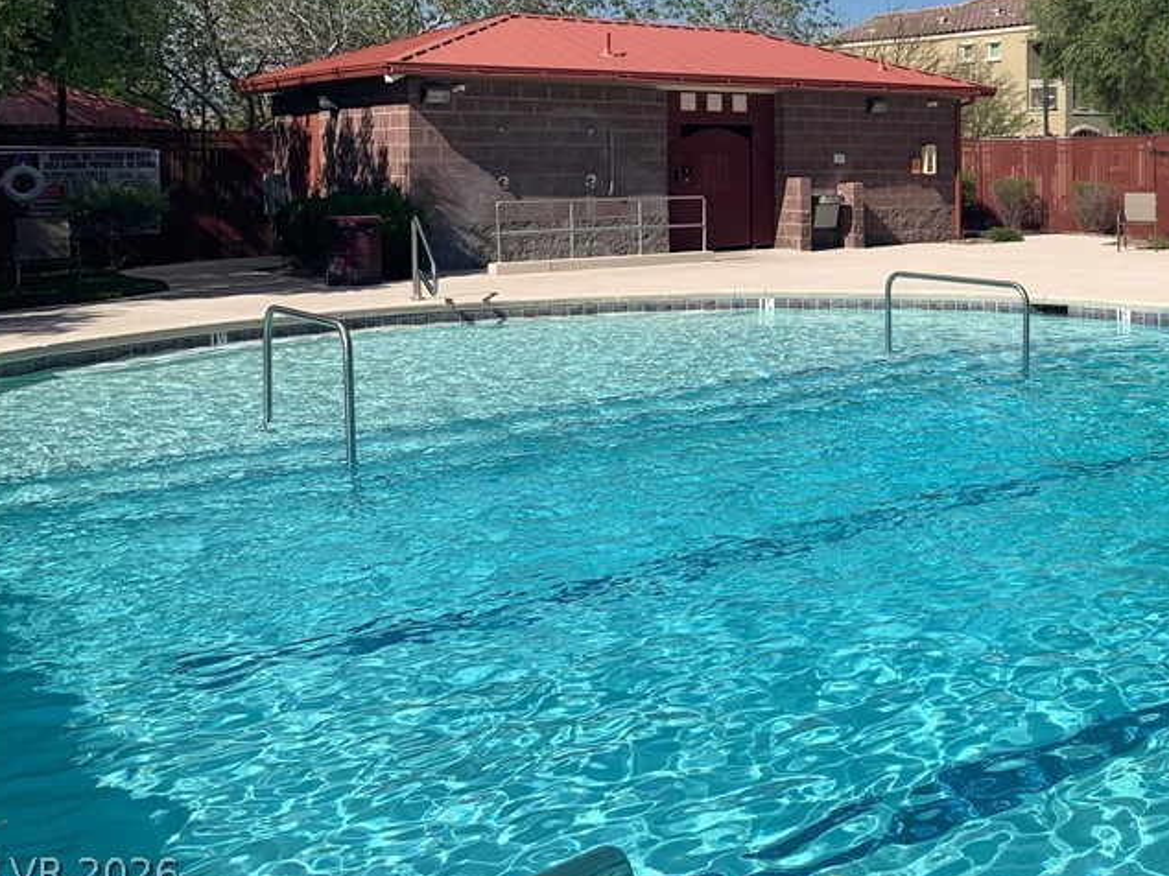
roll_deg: +0.8
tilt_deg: -1.6
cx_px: 922
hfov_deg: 42.9
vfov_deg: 33.5
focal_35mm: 42
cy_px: 195
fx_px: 1418
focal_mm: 4.25
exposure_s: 1/4098
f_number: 1.8
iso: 25
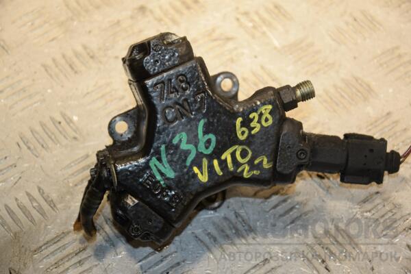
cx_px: 206
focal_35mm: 105
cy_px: 137
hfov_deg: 19.5
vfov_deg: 13.0
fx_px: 1199
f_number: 5.6
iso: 800
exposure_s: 1/200
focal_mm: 70
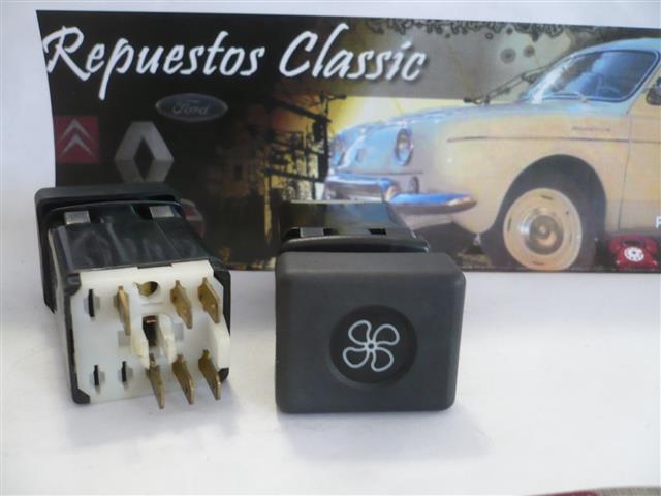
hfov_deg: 52.6
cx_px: 330
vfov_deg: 40.7
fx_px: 668
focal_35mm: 35
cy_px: 248
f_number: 2.8
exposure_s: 1/13
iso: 200
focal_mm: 5.8
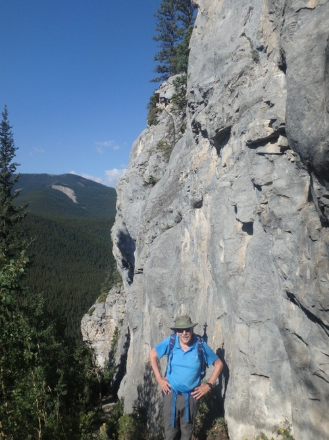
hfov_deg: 45.4
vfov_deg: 58.4
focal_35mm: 31
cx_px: 164
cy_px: 220
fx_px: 393
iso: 125
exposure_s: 1/1000
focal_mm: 5.6
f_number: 4.7
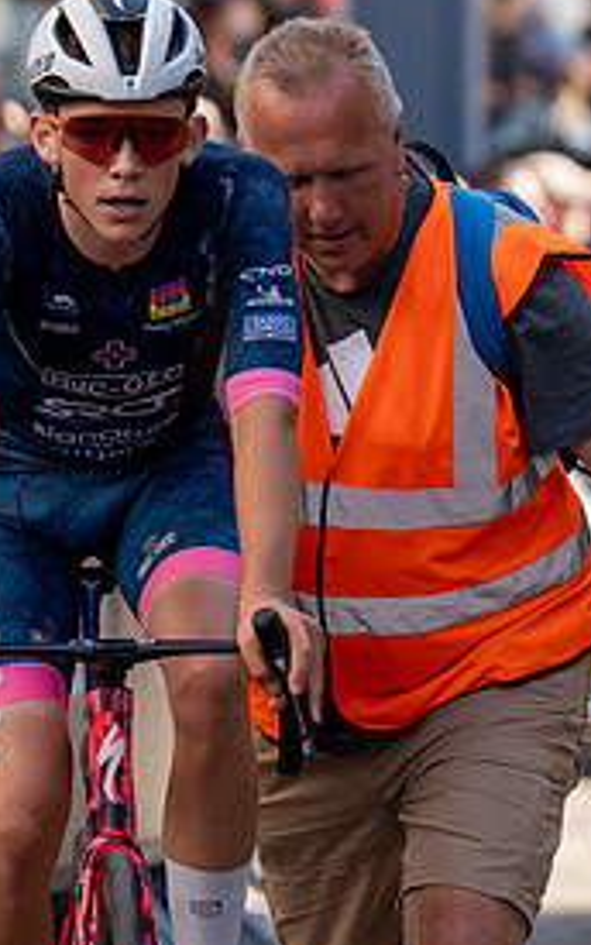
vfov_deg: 3.3
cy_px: 171
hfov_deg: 2.1
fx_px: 16407
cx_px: 308
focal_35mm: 637
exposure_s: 1/1000
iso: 400
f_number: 4
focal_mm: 197
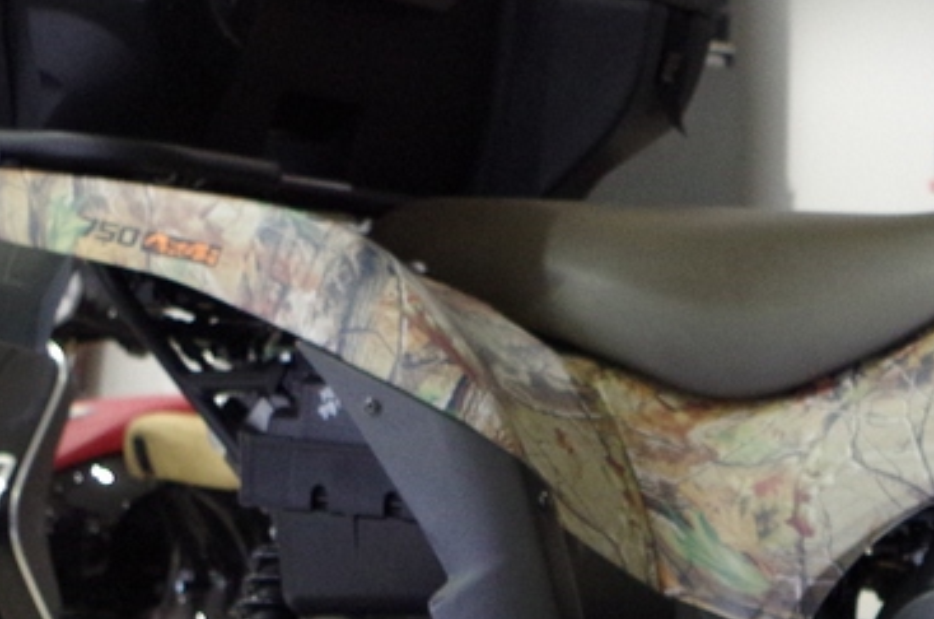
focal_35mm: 108
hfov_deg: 18.2
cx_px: 1046
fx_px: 2796
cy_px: 706
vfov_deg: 12.4
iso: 1600
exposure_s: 1/50
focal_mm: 21.25
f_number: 4
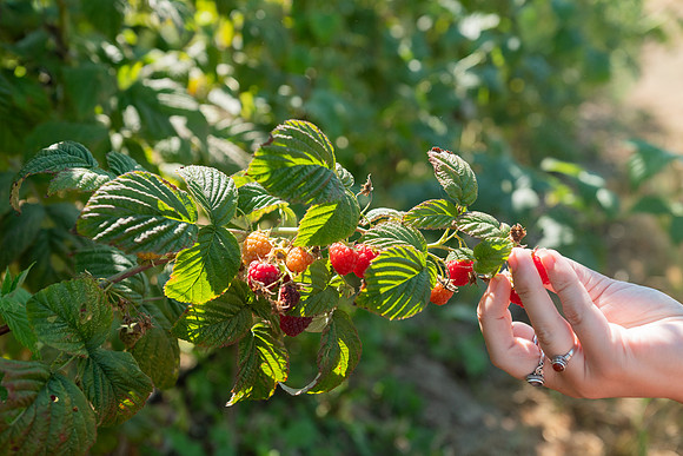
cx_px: 342
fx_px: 911
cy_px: 228
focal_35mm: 48
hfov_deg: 41.1
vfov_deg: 28.1
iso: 500
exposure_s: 1/1250
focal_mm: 48
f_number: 4
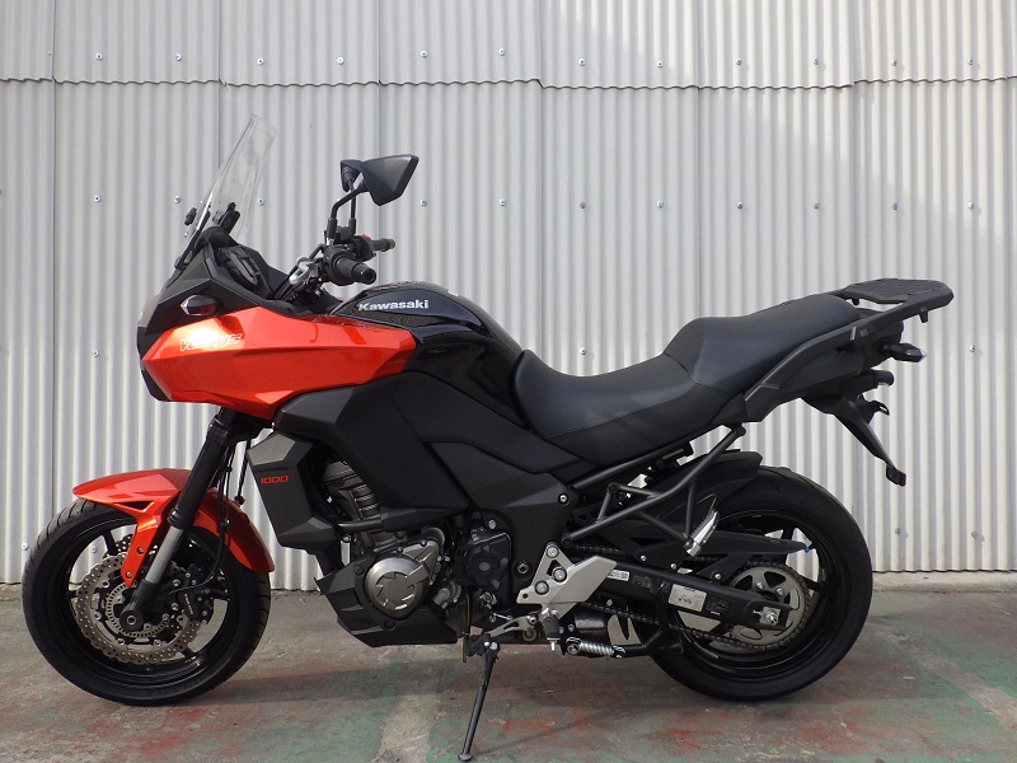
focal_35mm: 28
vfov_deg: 49.7
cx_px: 508
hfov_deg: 63.4
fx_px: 823
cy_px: 382
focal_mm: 5
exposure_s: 1/250
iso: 125
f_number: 4.2
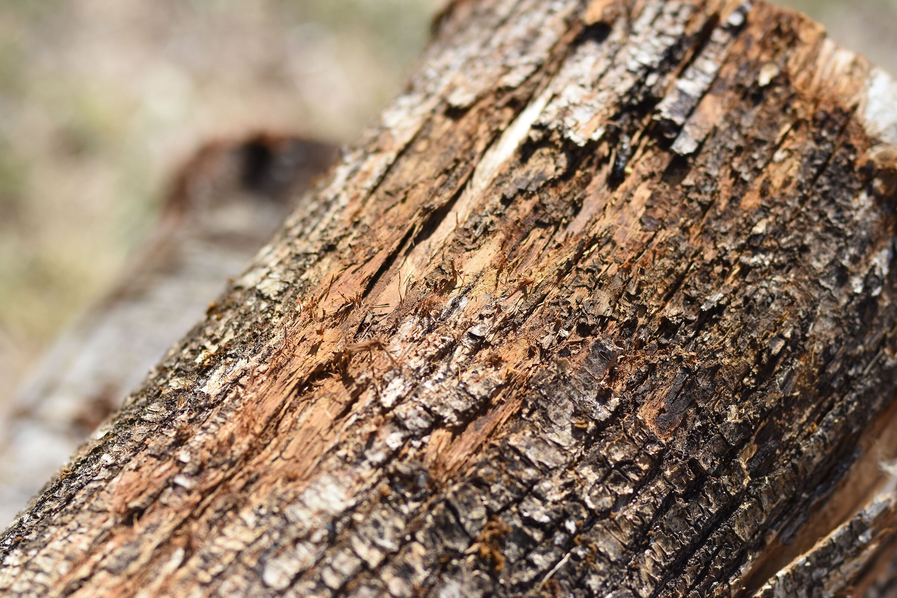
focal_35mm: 128
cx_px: 448
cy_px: 299
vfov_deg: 10.8
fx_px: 3177
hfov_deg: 16.1
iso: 250
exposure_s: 1/8000
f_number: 2
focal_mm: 85
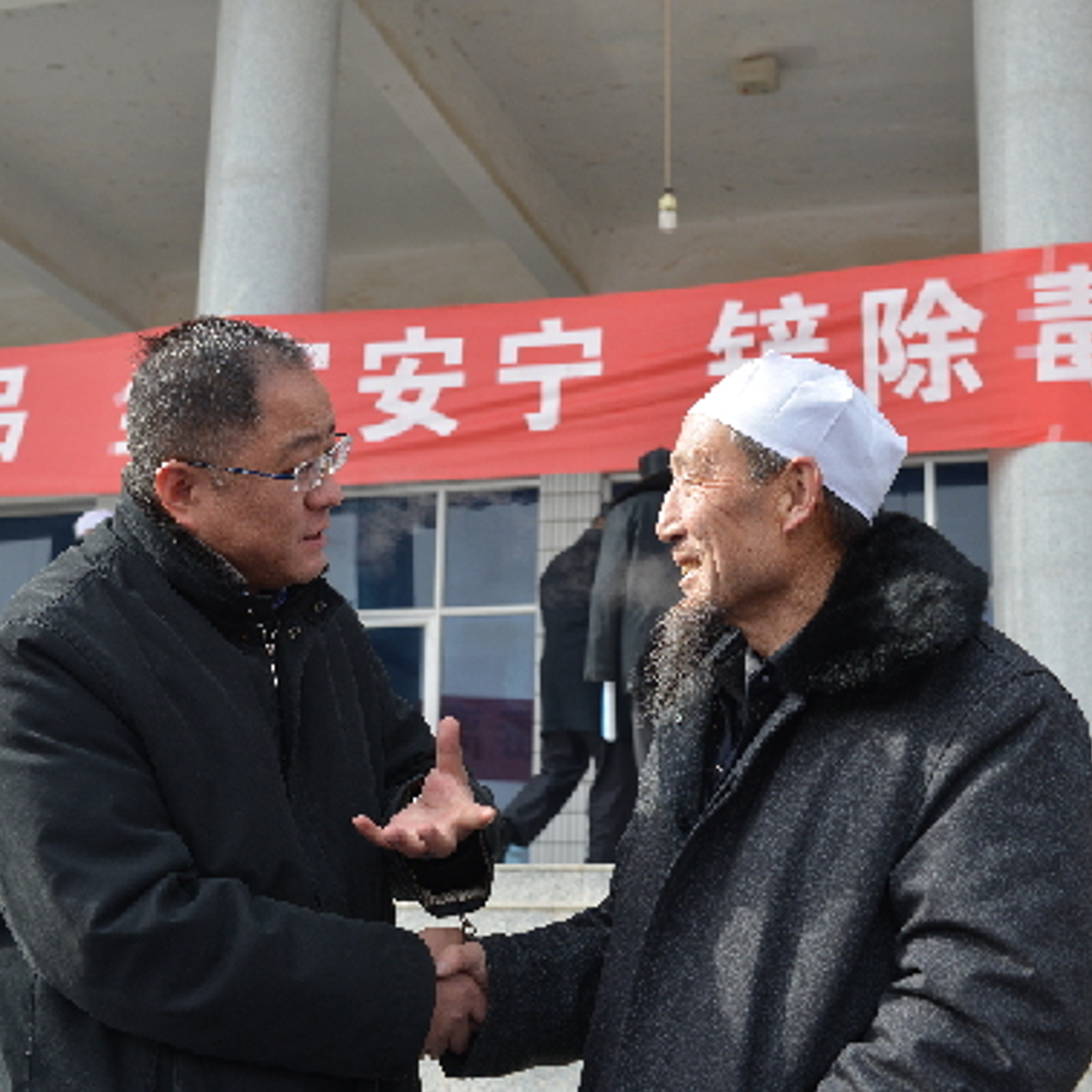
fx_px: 1927
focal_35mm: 54
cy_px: 529
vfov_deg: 31.6
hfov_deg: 31.6
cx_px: 520
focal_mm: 40
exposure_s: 1/200
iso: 160
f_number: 7.1
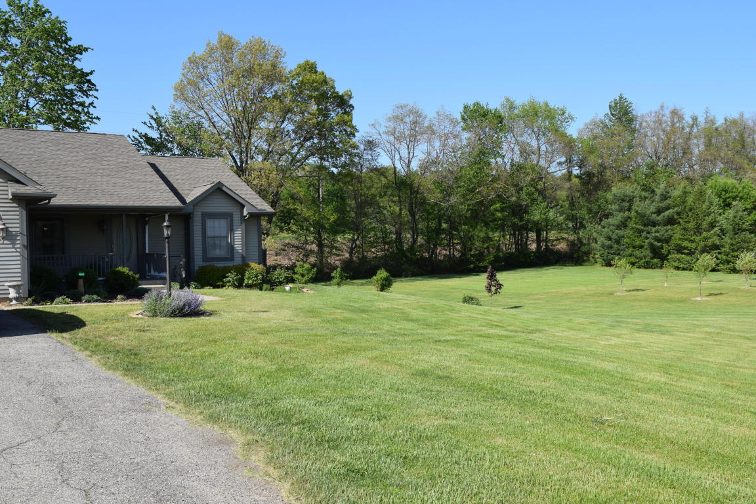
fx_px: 756
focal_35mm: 36
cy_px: 252
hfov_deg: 53.1
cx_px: 378
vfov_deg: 36.9
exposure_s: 1/320
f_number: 9
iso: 200
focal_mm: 24
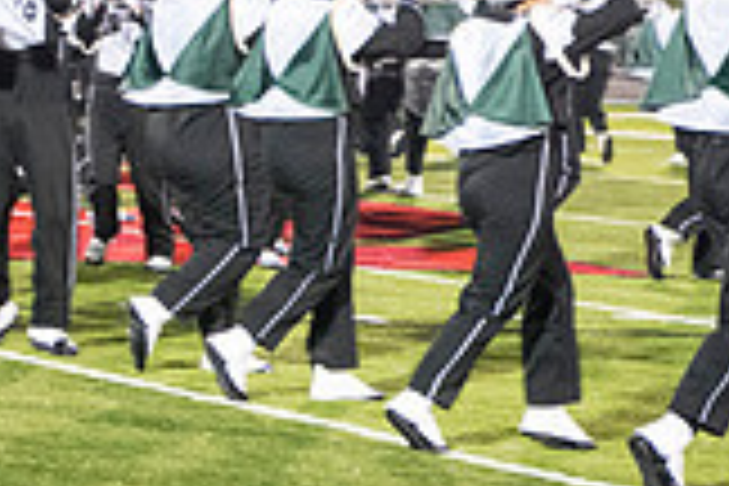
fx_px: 5062
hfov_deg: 8.0
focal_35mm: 250
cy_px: -16
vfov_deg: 5.5
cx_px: -495
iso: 5000
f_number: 5.6
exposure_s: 1/200
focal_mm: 70
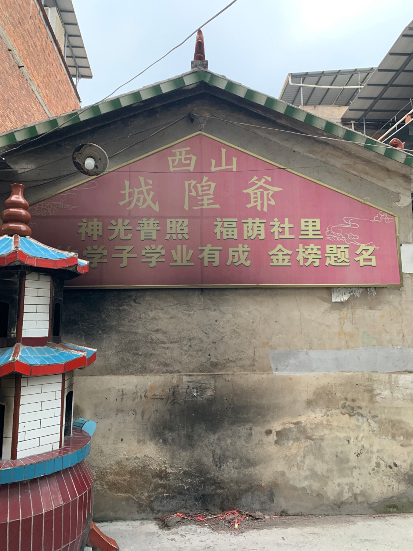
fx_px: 414
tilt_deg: +8.8
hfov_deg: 53.1
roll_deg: +0.6
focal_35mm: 26
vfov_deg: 67.3
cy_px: 276
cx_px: 206
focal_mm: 4.25
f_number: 1.8
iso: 400
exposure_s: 1/56
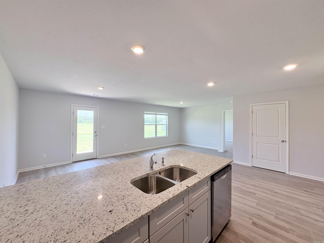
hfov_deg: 102.1
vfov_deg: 85.7
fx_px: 131
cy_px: 122
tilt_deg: +1.5
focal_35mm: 14
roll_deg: -0.4
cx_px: 162
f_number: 2.2
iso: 160
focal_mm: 2.22
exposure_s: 1/120
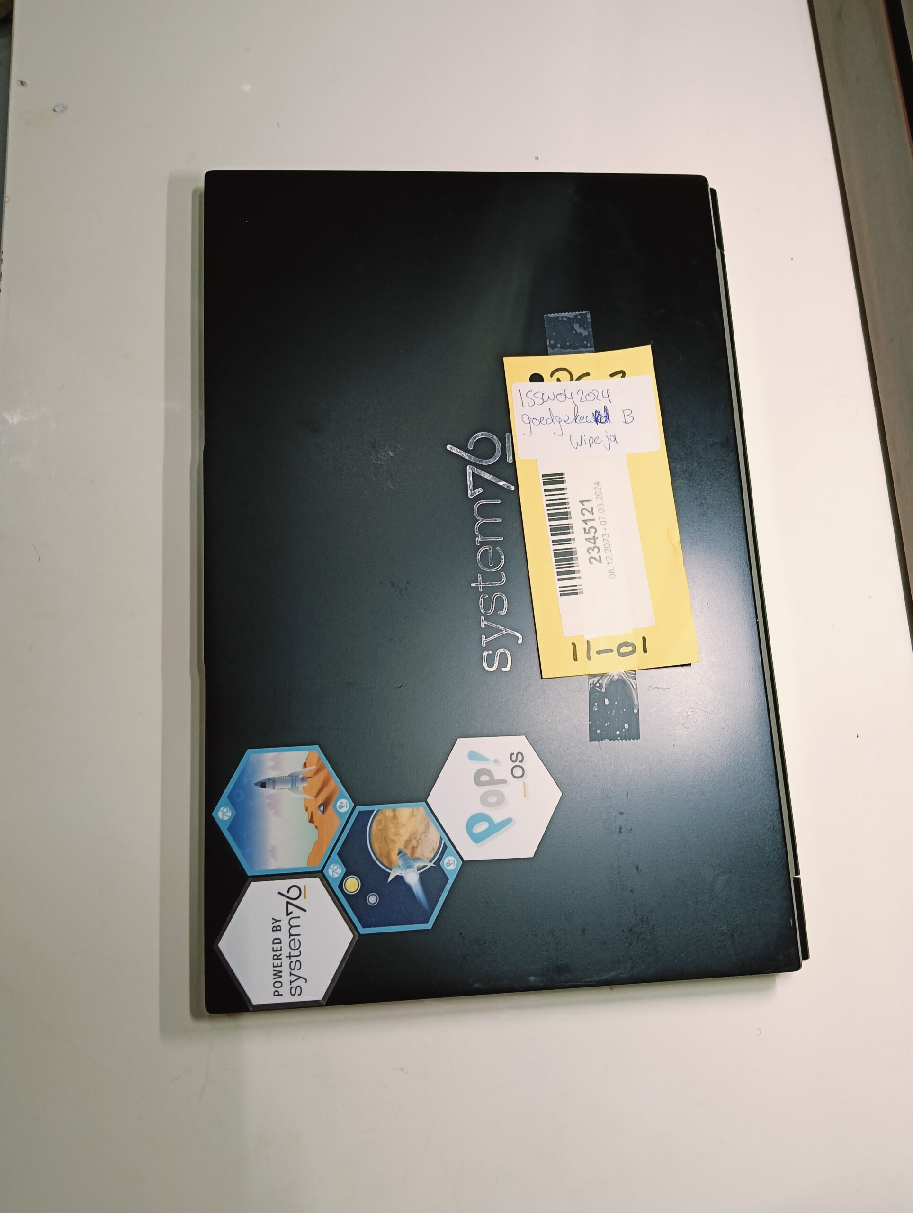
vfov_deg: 65.2
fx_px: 947
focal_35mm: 27
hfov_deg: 51.5
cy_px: 606
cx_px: 456
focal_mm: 3.98
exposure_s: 1/33.3
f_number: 1.8
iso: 125
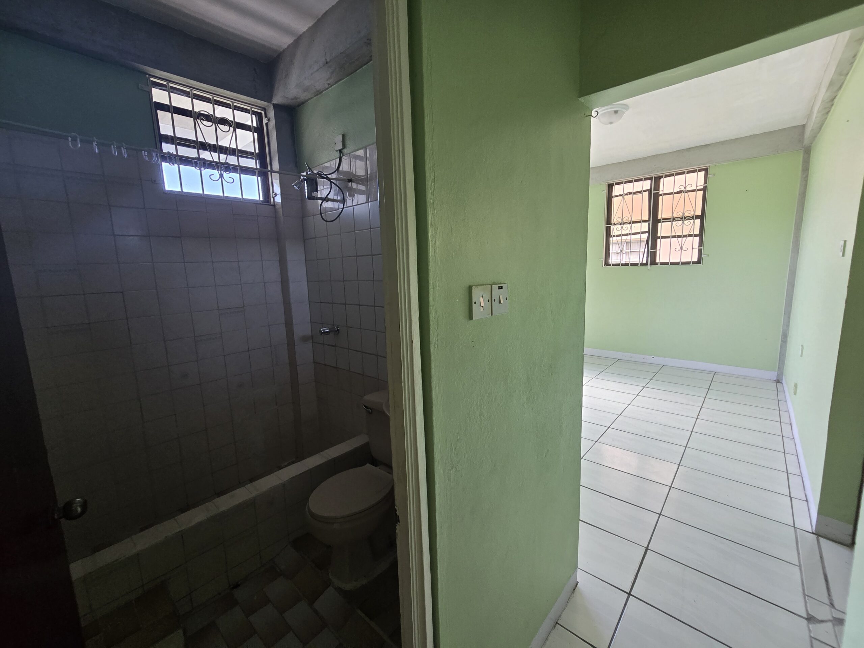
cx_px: 432
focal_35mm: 13
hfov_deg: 106.2
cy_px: 324
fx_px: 324
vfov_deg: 89.9
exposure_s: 1/60
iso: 125
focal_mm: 2.2
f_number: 2.2
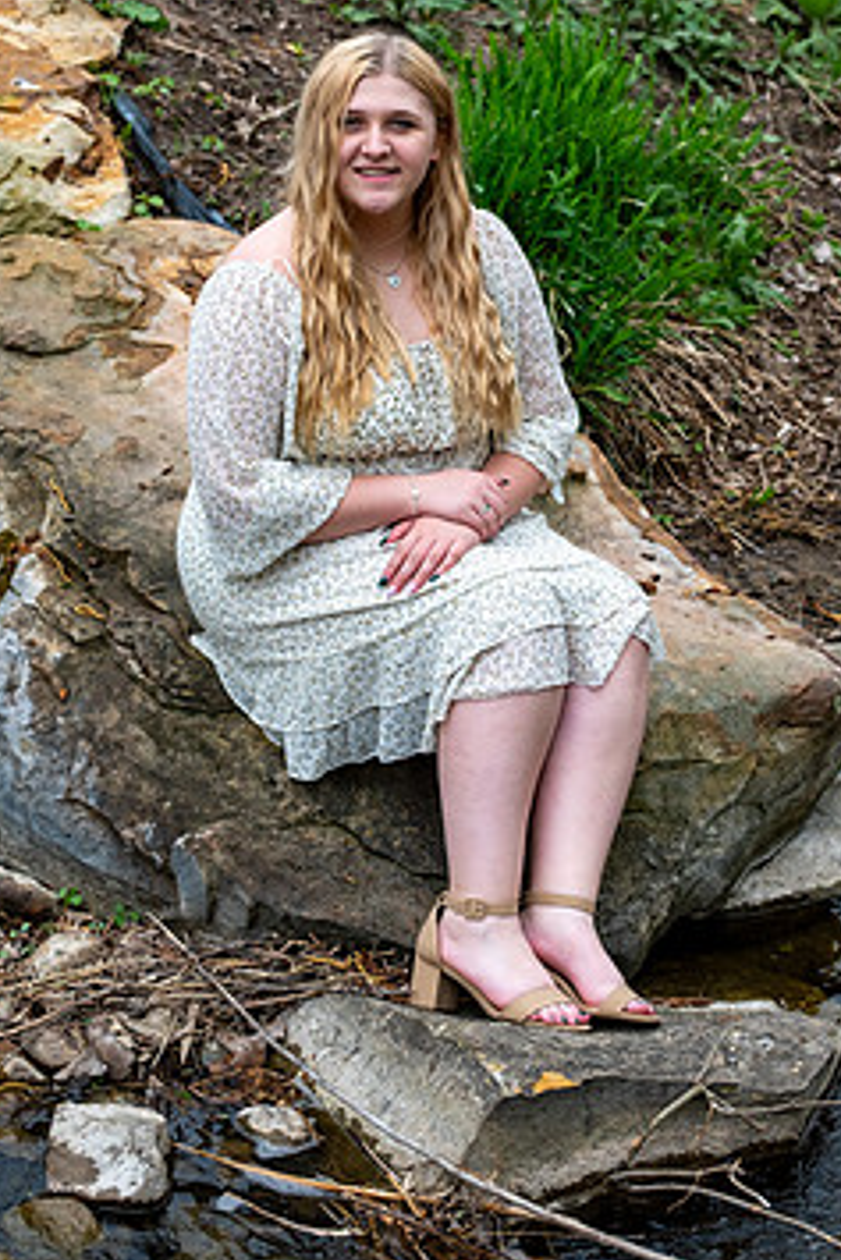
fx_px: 3325
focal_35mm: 95
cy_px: 575
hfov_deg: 14.4
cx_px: 479
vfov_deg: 21.4
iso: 250
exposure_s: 1/320
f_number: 4
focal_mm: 50
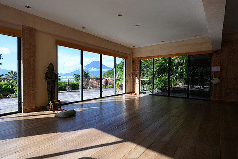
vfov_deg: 66.0
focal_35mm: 18
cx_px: 119
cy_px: 80
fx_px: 122
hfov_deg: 88.4
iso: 100
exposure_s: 1/50
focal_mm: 18.5
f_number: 11
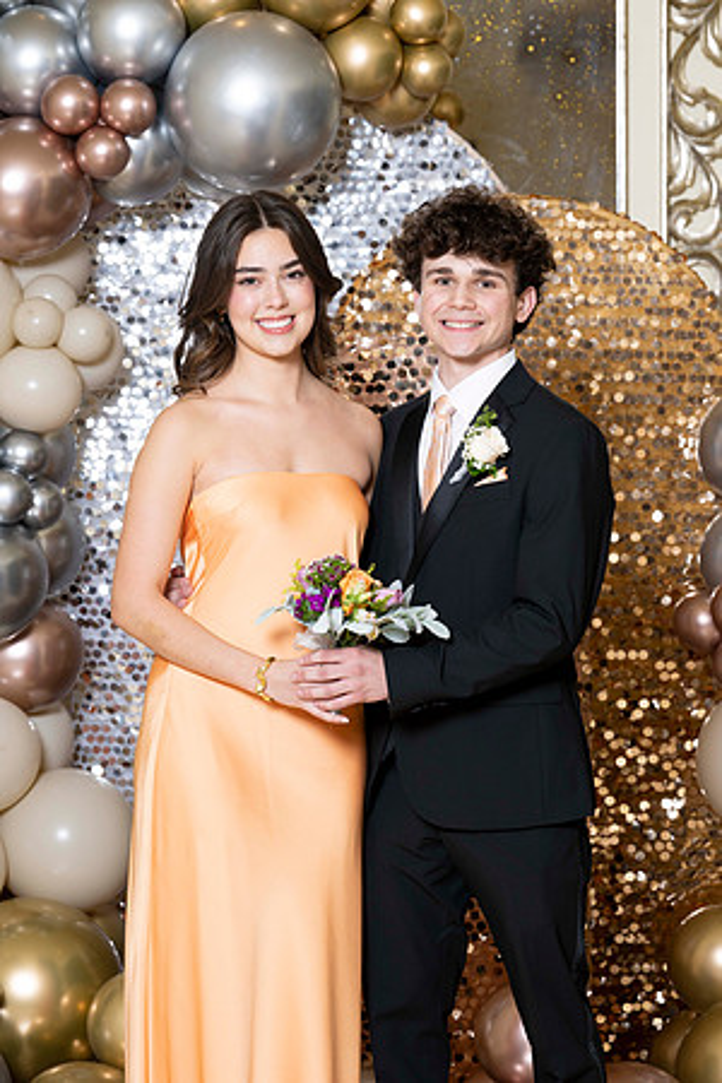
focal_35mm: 99
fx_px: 2978
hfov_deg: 13.8
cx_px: 361
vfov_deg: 20.6
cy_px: 542
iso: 250
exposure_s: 1/200
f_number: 5.6
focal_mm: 99
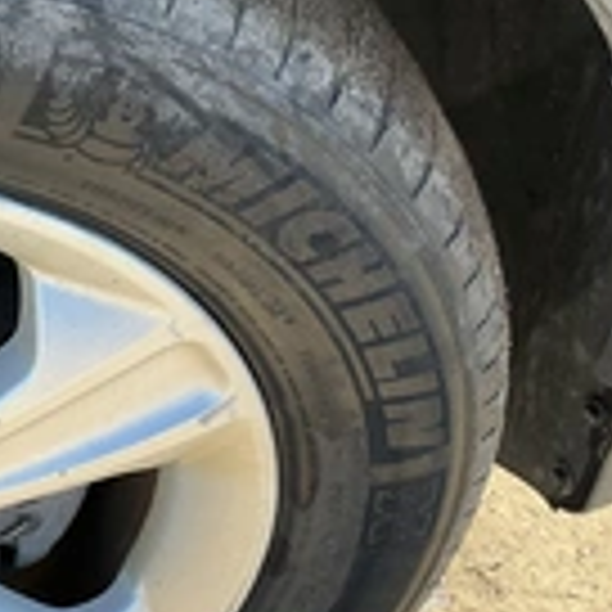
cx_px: -194
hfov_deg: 21.3
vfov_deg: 23.6
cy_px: 382
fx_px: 1460
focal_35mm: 73
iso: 25
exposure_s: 1/259
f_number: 1.8
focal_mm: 3
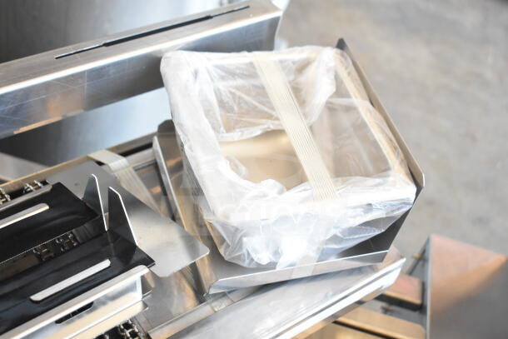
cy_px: 170
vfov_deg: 26.5
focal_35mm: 51
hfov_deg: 38.9
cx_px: 254
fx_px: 720
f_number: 4.5
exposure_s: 1/80
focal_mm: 34
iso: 1600
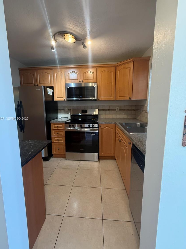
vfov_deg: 98.1
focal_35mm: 15
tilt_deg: -7.3
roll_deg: +0.6
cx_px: 87
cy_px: 119
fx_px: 107
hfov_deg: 81.7
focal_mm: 2.22
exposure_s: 1/60
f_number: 2.2
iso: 250
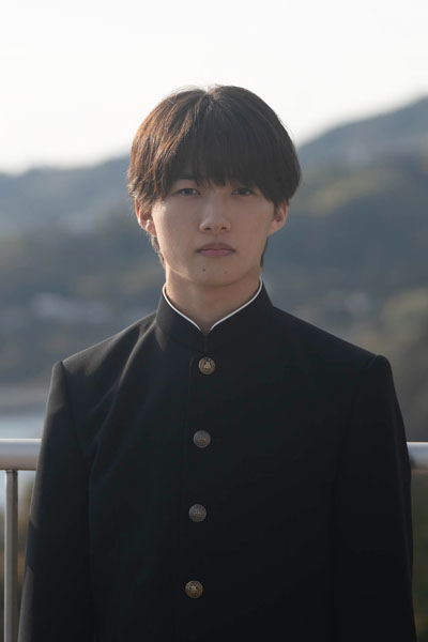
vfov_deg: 22.6
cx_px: 214
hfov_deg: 15.2
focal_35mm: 90
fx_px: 1605
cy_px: 321
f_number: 2.8
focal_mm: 90
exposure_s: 1/2000
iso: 125
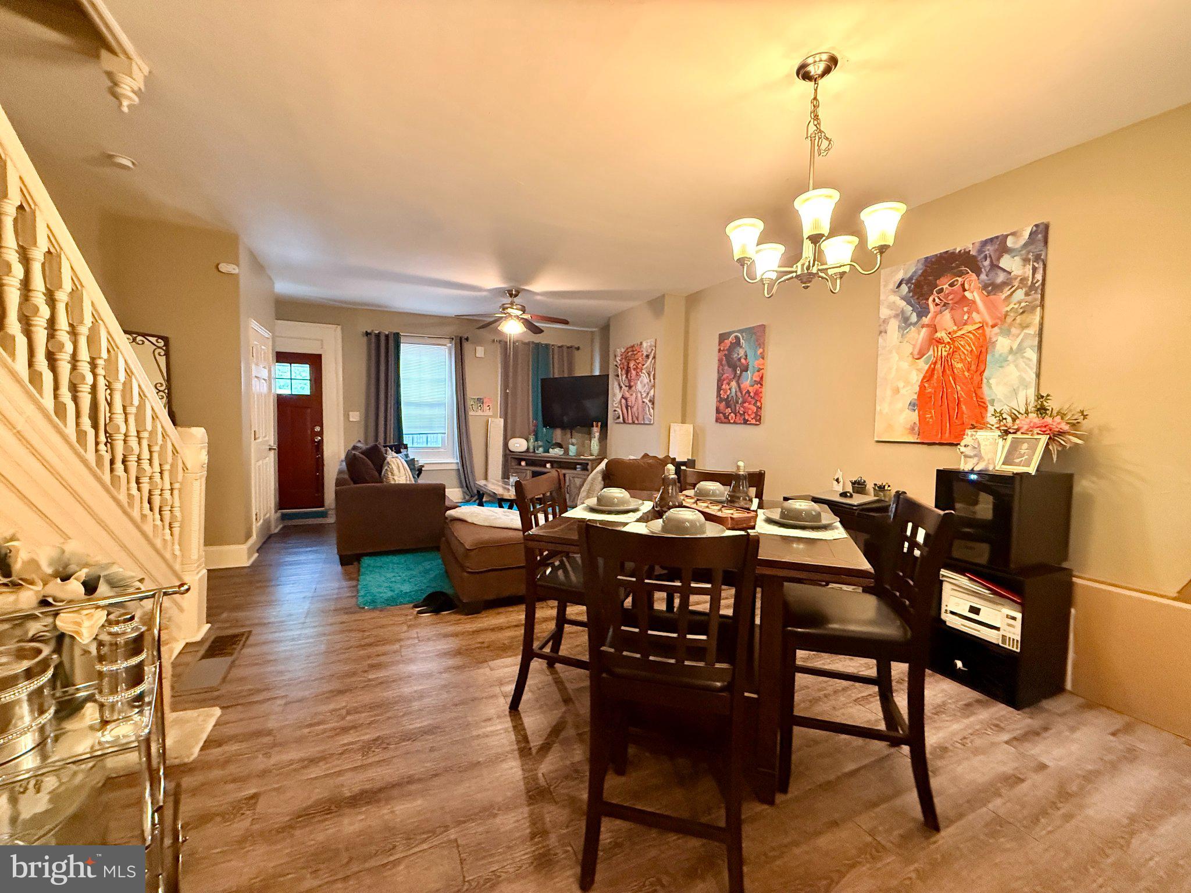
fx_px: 482
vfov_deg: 85.7
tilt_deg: -2.4
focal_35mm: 14
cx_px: 596
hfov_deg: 102.1
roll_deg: -1.7
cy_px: 446
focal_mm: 2.22
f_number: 2.2
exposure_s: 1/60
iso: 1000
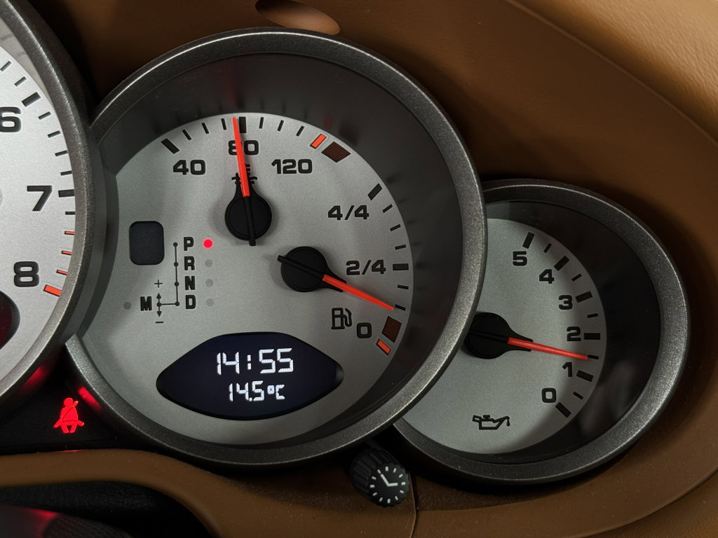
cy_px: 269
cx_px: 359
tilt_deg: -13.3
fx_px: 996
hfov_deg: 39.7
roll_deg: +0.0
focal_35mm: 48
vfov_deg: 30.3
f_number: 1.78
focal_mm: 6.76
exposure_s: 1/61
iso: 80
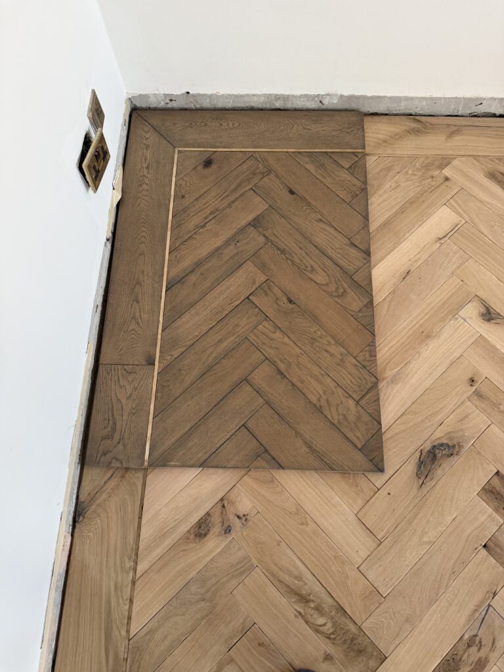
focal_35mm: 24
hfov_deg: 56.8
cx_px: 252
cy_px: 336
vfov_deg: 71.6
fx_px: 466
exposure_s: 1/121
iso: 160
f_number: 1.78
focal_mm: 6.76
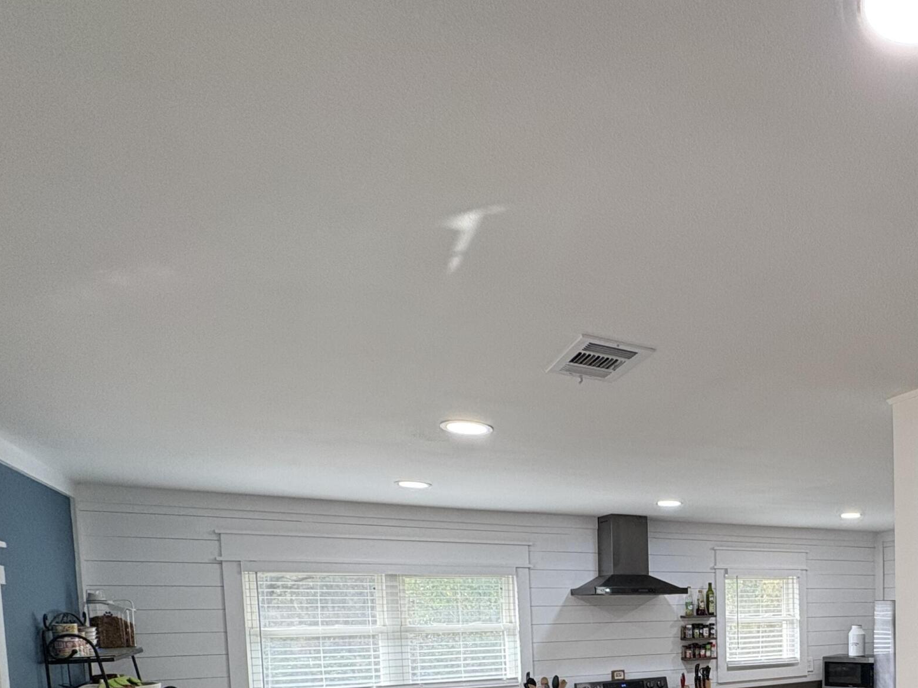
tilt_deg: -4.3
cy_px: 659
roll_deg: +1.0
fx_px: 716
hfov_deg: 59.5
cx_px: 752
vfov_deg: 45.0
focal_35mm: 27
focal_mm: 2.22
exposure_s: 1/120
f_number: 2.2
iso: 250
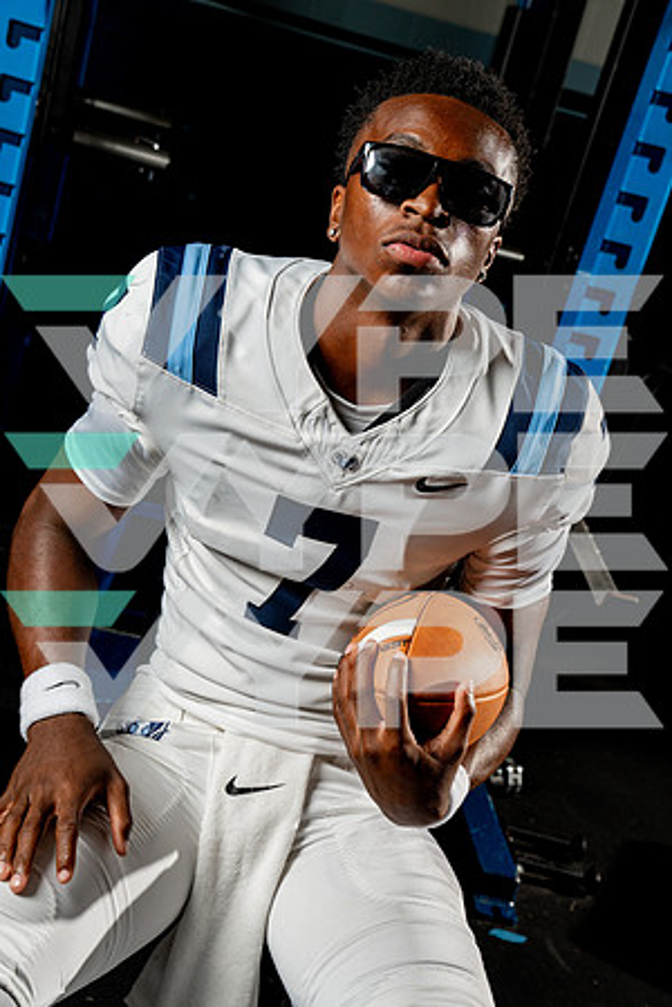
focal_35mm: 57
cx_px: 336
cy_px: 504
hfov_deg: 23.8
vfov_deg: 35.1
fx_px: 1596
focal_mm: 57
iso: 500
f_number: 7.1
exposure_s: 1/200
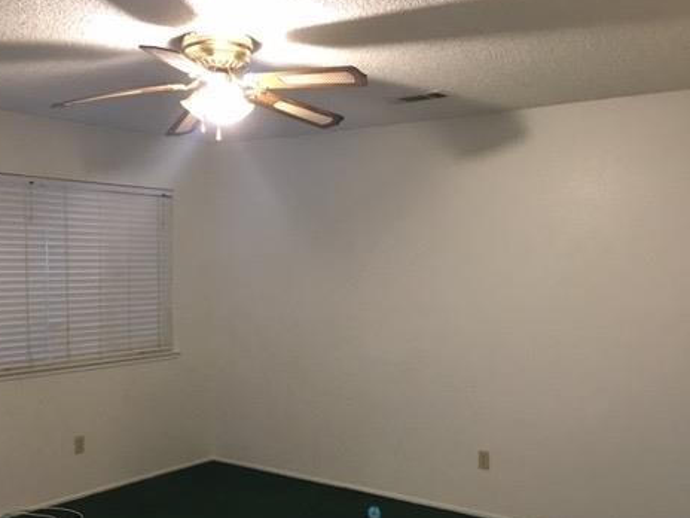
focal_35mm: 40
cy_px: 324
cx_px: 311
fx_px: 797
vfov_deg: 35.8
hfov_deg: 46.7
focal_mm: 4.15
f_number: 2.2
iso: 80
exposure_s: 1/4
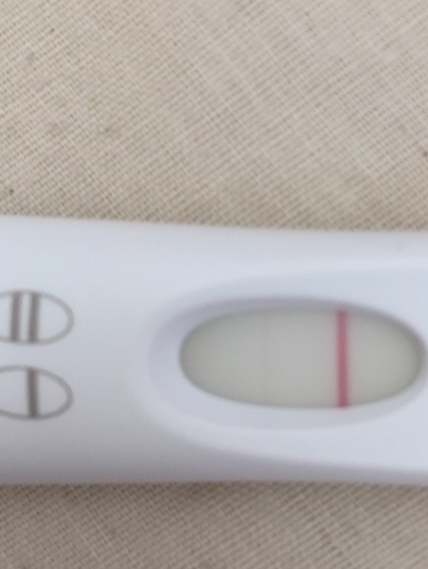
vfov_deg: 42.7
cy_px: 228
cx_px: 293
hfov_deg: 32.6
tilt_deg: -83.2
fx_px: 724
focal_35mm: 44
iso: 32
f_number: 2.2
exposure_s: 1/33
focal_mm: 4.15
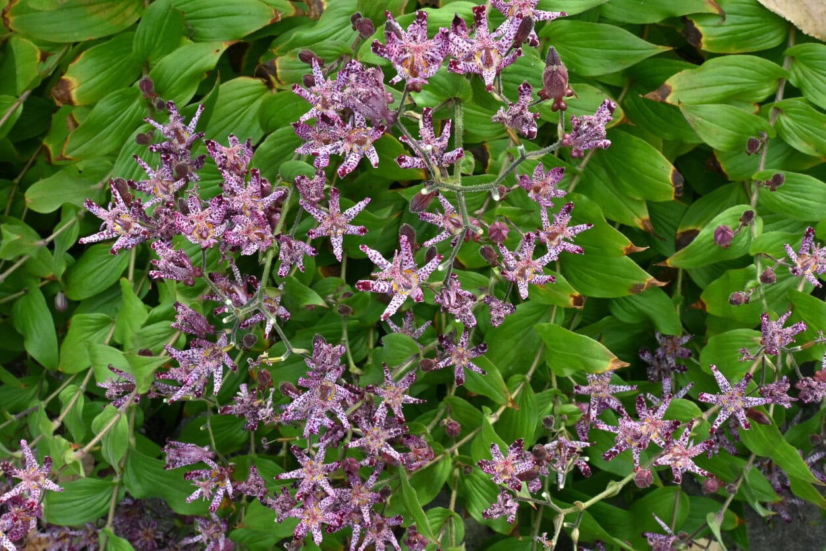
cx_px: 413
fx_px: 1136
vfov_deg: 27.3
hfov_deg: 40.0
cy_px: 276
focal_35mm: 50
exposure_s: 1/60
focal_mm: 33
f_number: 16
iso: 400
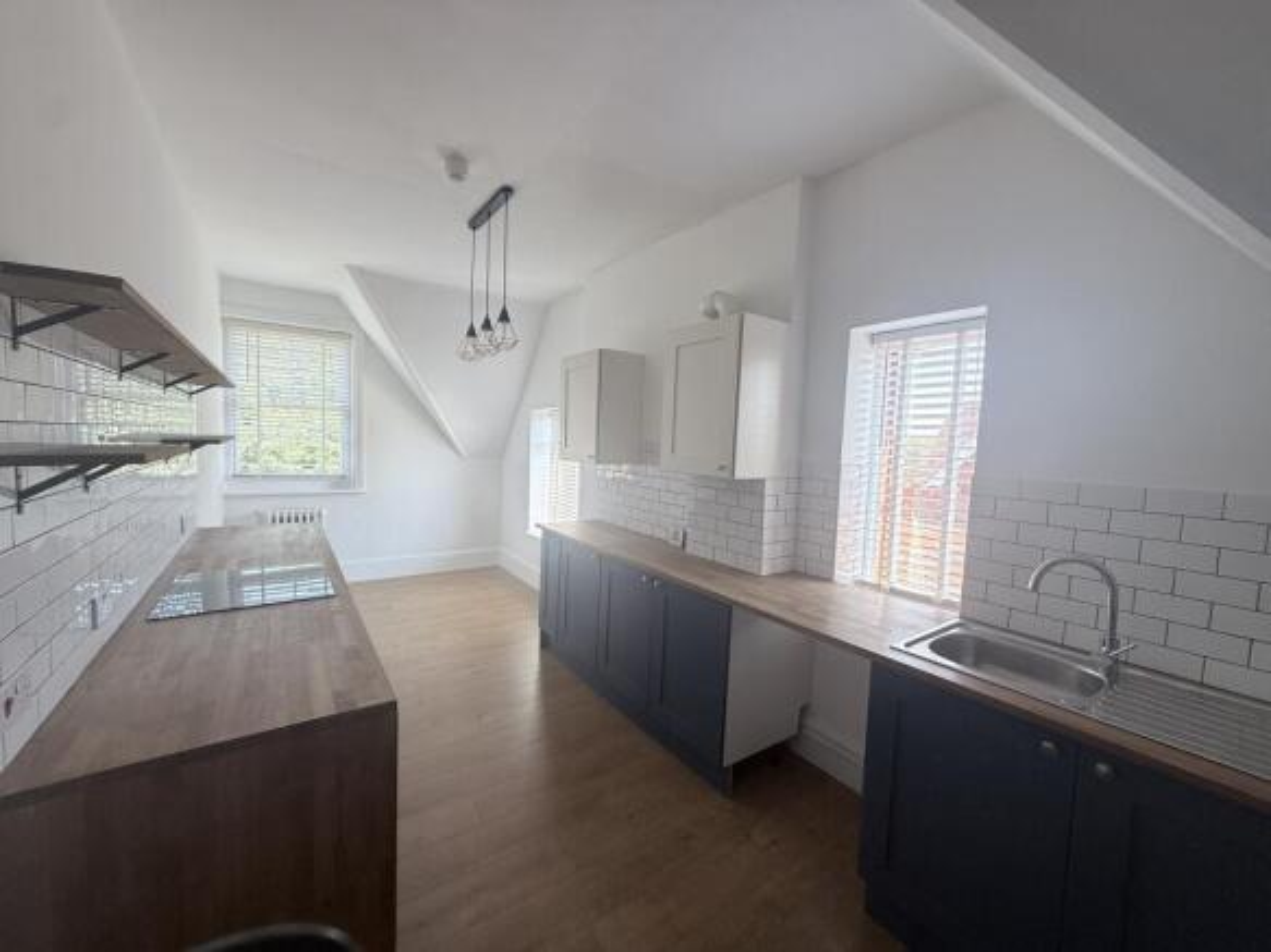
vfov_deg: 85.7
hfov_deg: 102.1
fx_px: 514
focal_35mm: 14
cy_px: 476
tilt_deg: -4.3
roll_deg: -2.6
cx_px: 636
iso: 64
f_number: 2.2
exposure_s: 1/125
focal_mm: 2.22
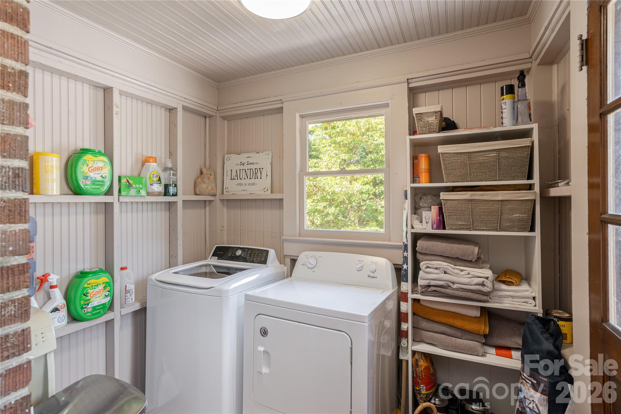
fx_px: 293
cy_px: 207
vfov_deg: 70.5
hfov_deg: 93.3
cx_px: 310
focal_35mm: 17
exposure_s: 1/30
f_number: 8
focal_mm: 17
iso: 320
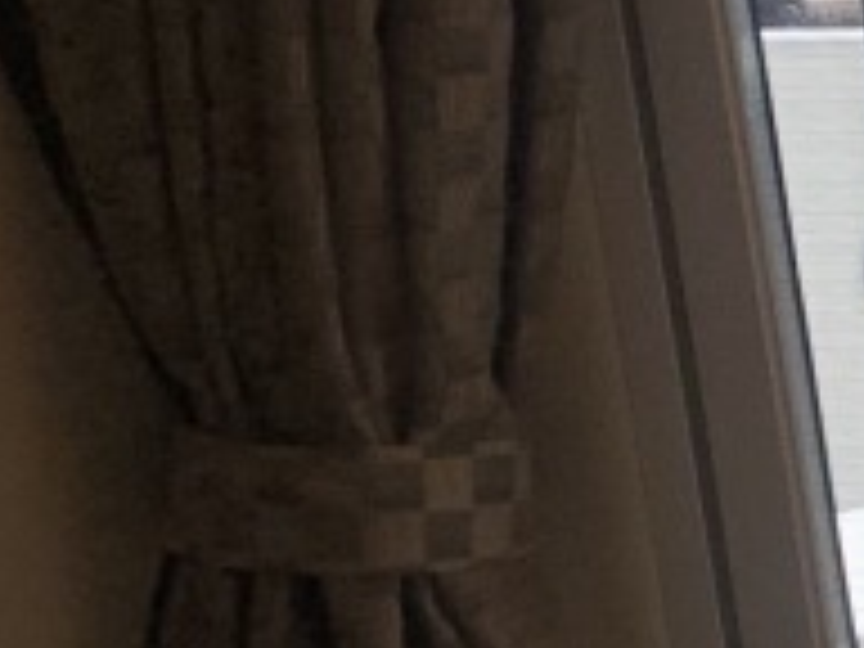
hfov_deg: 8.1
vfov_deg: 7.6
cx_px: 2866
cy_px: 369
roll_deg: +0.8
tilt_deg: -3.4
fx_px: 4867
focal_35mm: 195
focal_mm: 4.25
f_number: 1.8
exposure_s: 1/945
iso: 25
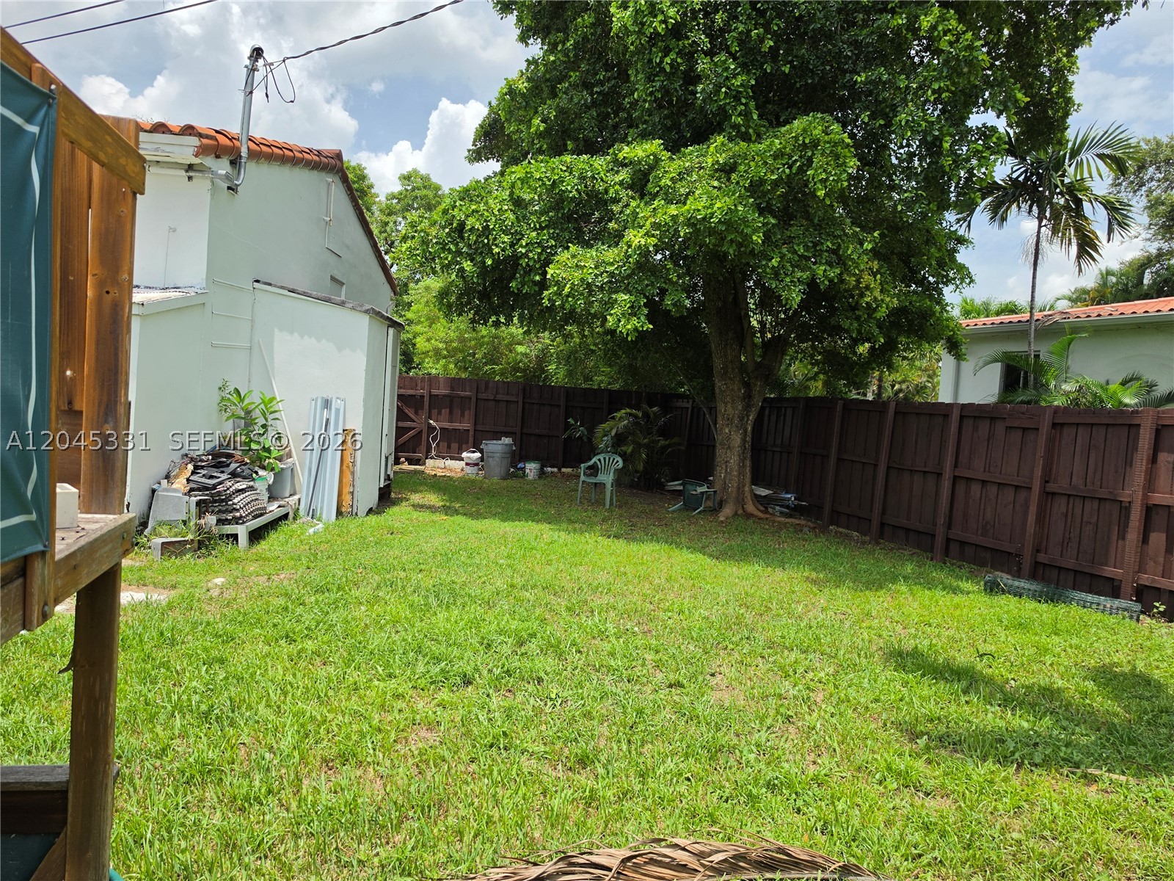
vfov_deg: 58.9
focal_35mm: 23
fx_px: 780
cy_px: 440
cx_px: 587
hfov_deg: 73.9
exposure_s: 1/6352
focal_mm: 6.5
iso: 64
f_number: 1.4
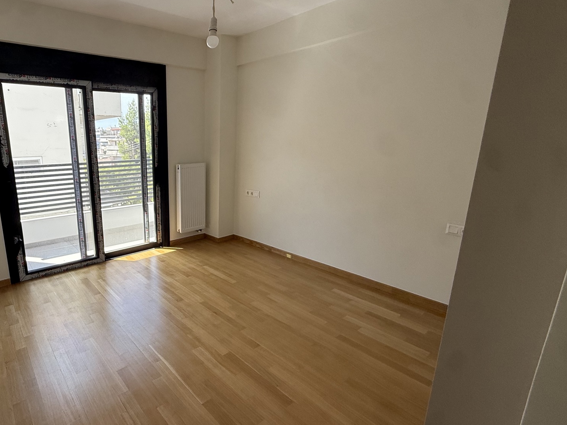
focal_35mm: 19
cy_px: 209
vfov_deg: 68.7
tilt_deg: -12.9
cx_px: 183
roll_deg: +0.9
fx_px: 311
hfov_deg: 81.4
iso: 64
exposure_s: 1/189
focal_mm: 2.22
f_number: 2.2
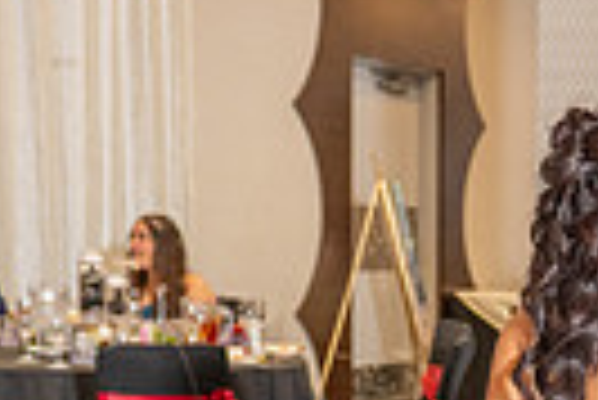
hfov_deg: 16.4
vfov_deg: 11.0
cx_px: 787
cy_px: 694
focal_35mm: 118
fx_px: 1962
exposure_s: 1/125
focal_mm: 27
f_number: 3.5
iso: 800
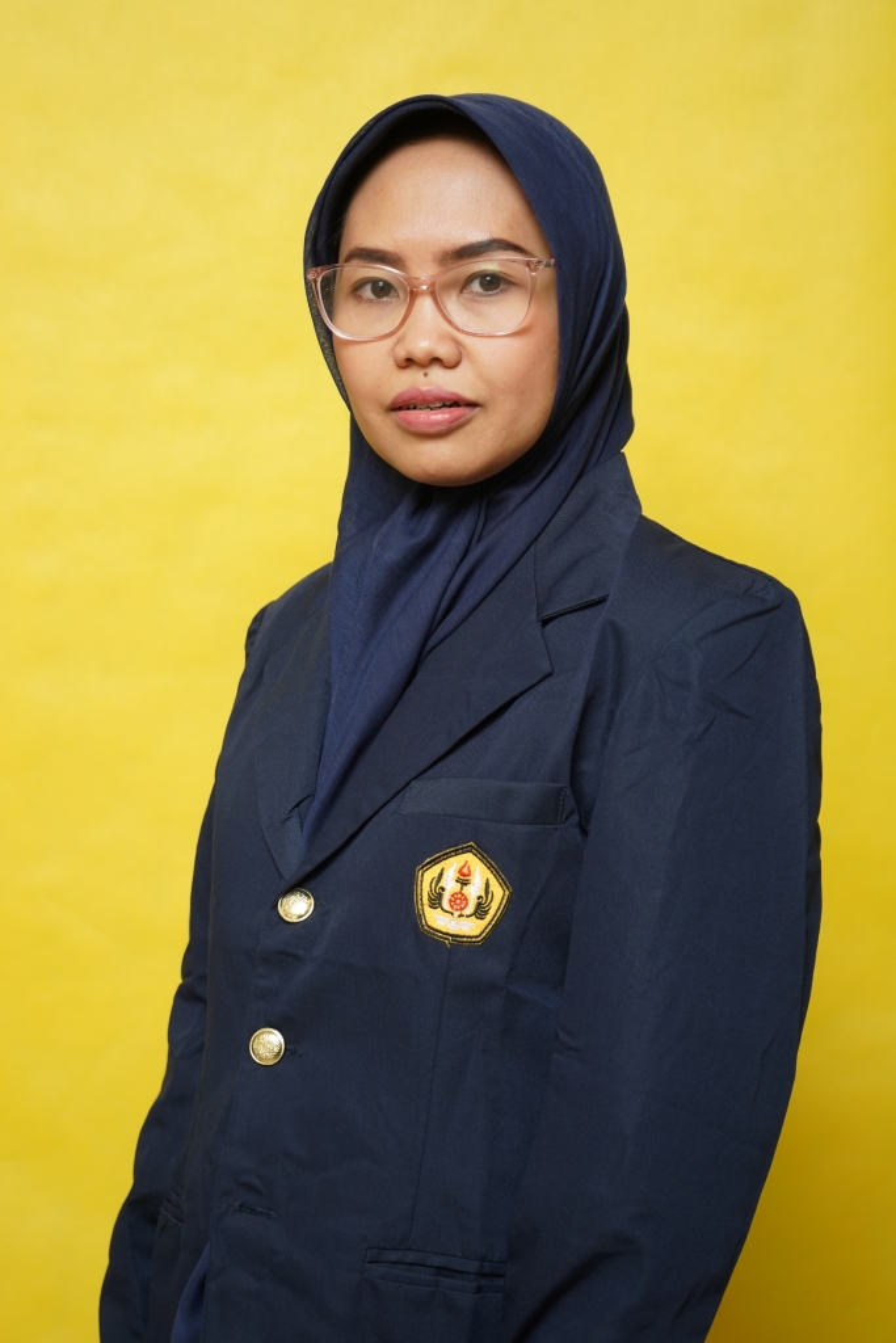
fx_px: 2612
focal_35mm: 70
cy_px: 672
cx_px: 448
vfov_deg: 28.8
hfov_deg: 19.5
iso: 500
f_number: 6.3
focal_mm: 70
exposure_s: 1/200
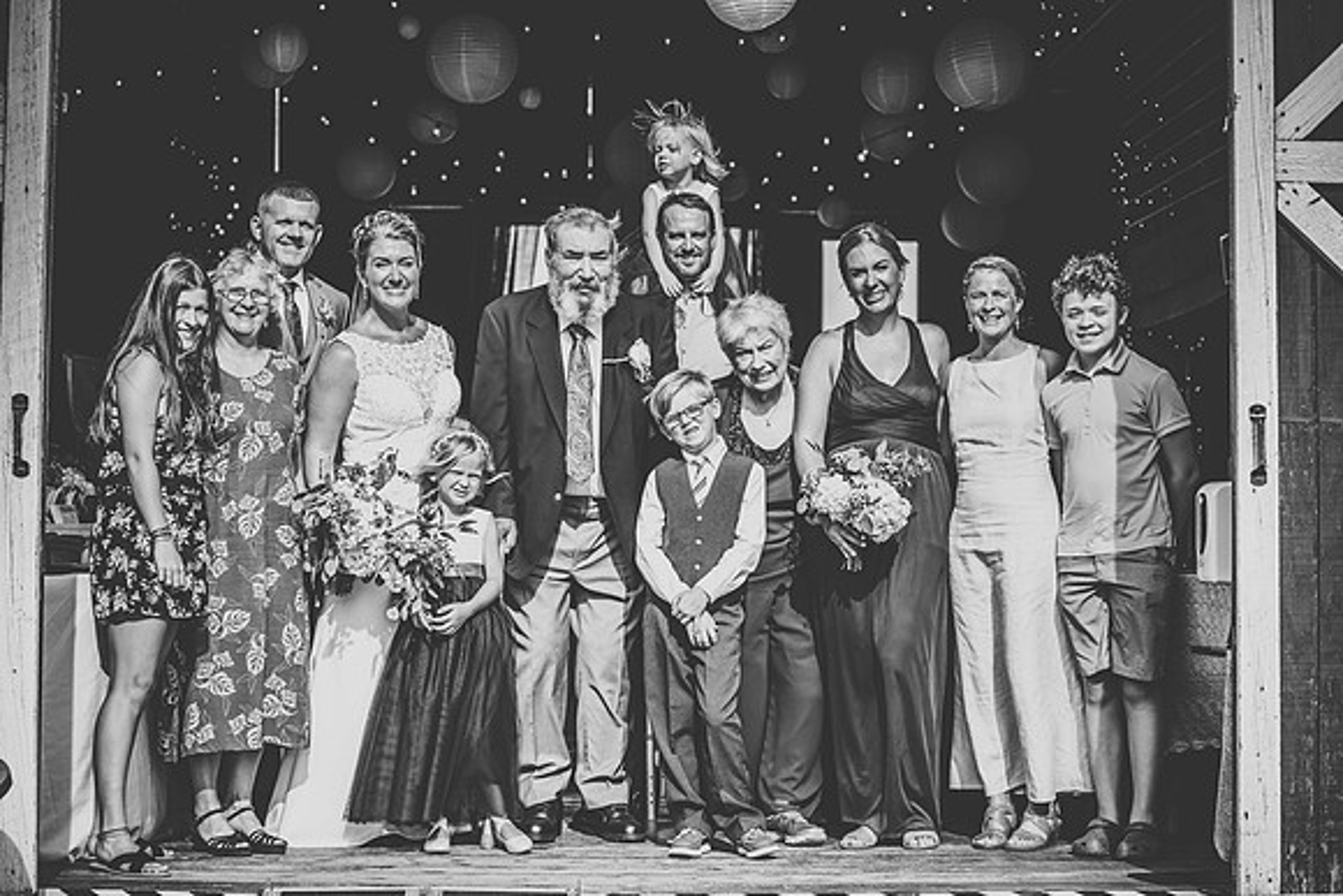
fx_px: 2612
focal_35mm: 70
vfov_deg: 19.5
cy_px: 448
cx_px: 672
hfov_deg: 28.8
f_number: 2.8
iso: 200
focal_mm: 70
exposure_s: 1/2500
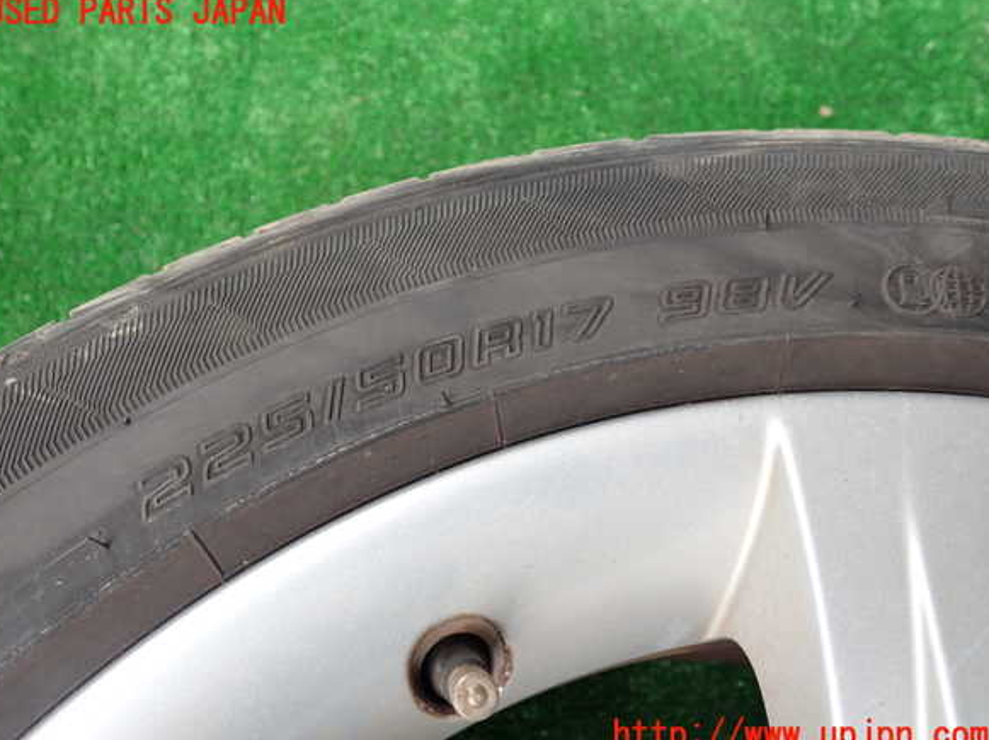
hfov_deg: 58.4
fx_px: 885
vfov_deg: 45.4
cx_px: 487
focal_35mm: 31
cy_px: 374
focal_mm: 5.4
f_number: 2.3
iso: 100
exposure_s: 1/125
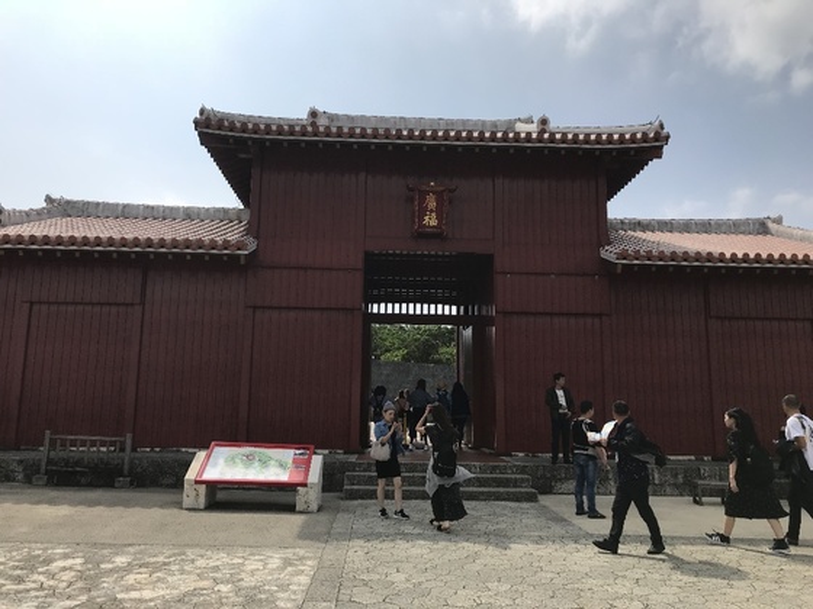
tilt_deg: +11.1
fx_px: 658
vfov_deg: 49.7
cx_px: 406
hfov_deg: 63.4
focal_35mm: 28
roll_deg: -0.2
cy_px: 304
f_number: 1.8
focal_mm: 3.99
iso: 20
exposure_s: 1/4367
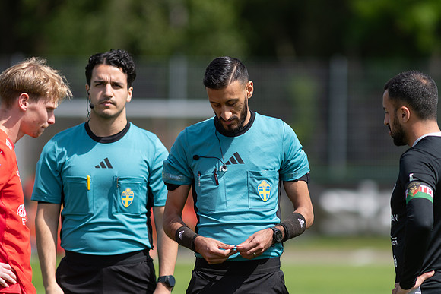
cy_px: 147
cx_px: 220
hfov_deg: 4.6
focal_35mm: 450
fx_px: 5514
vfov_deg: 3.1
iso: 100
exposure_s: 1/2000
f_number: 3.2
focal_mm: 300
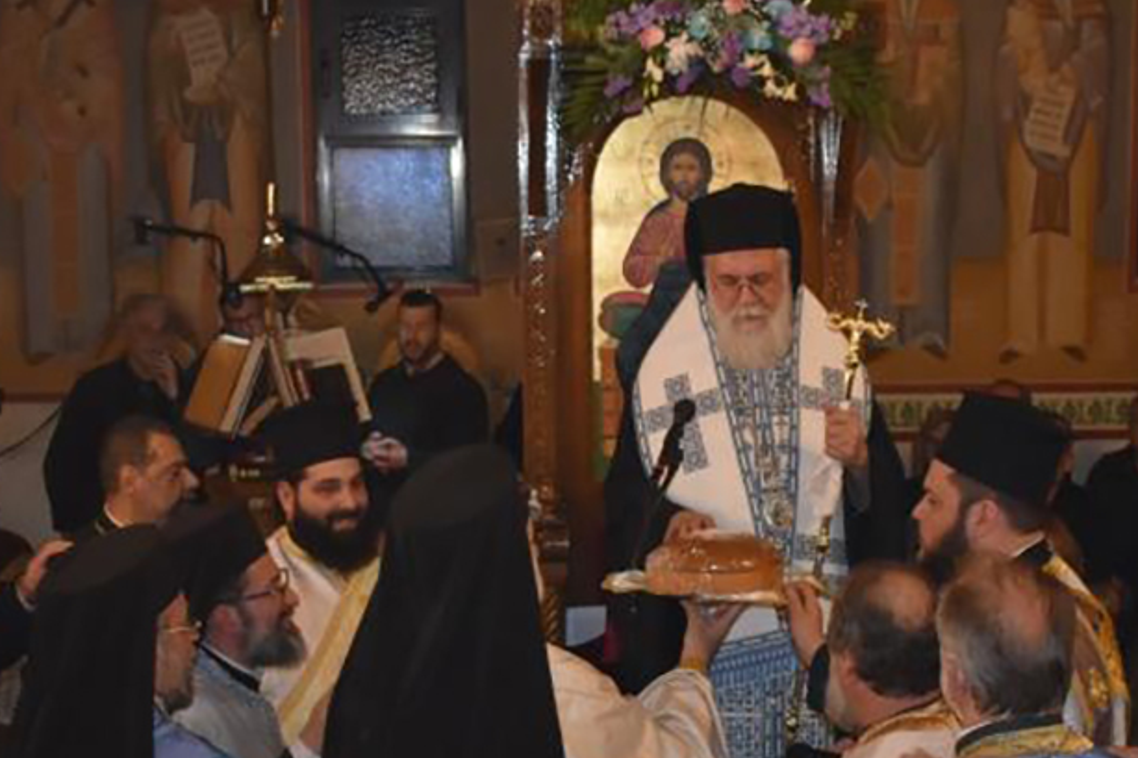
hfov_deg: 27.5
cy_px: 683
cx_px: 754
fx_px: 2309
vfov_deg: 18.3
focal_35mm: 73
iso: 1400
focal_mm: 23
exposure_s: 1/125
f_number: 3.8
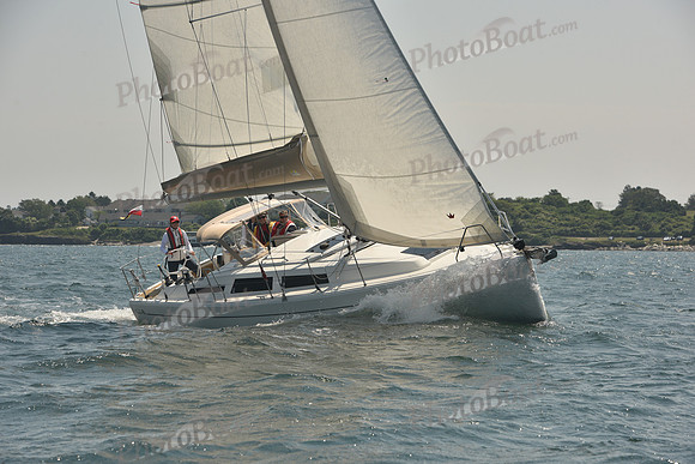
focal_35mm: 120
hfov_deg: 17.1
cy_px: 232
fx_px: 2317
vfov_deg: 11.4
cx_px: 348
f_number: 8
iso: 250
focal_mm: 120
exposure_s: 1/640
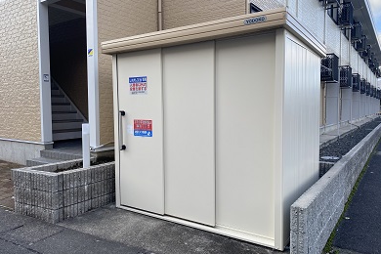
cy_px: 128
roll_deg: +0.3
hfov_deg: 65.5
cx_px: 193
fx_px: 296
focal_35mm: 28
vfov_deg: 46.4
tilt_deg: -3.4
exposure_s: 1/702
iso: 32
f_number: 1.8
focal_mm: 4.25
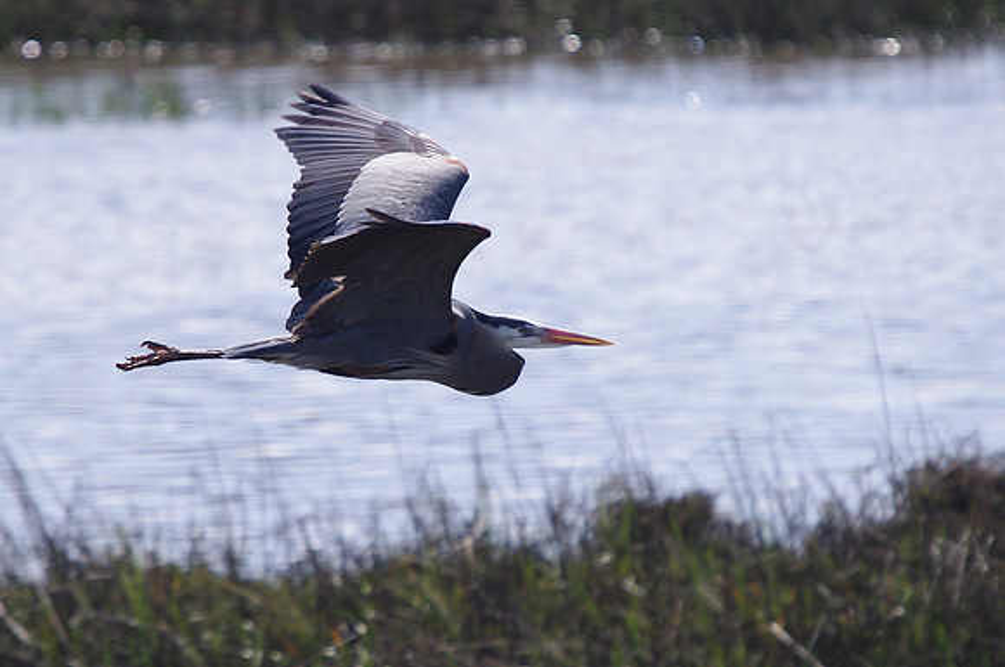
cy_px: 334
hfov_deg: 3.3
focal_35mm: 630
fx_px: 17563
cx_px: 502
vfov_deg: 2.2
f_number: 8
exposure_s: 1/1000
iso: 400
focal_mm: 420
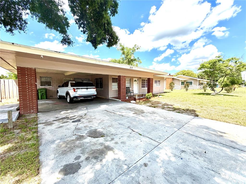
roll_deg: +0.9
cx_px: 123
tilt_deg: -3.8
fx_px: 99
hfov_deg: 102.1
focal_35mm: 14
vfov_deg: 85.7
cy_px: 92
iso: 64
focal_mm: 2.22
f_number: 2.2
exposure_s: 1/502
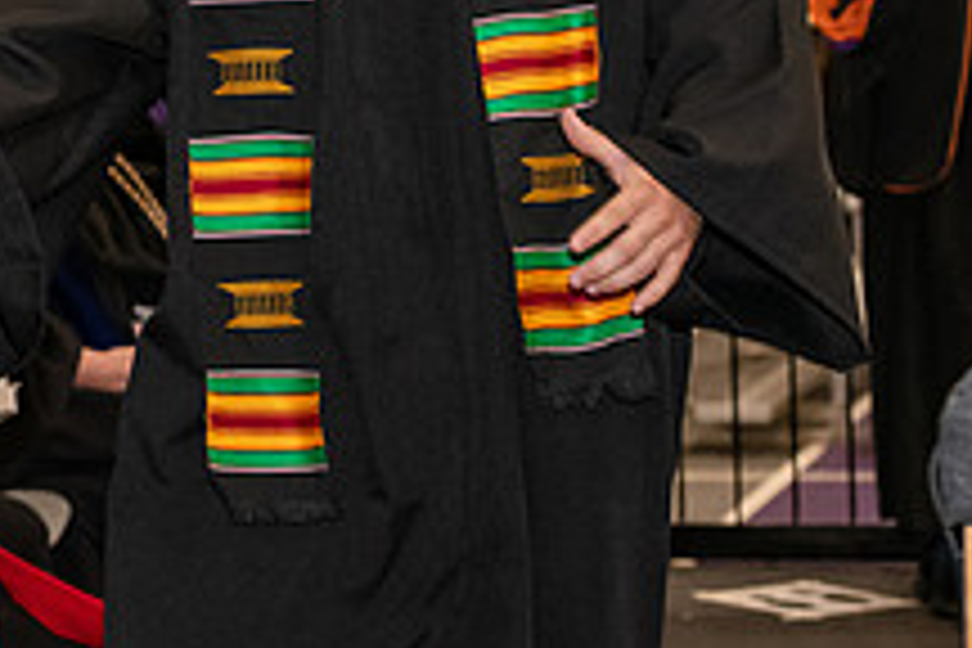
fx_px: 5076
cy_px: -187
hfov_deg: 10.8
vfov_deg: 7.2
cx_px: -112
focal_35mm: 188
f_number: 5
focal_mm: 70
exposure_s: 1/200
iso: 2500
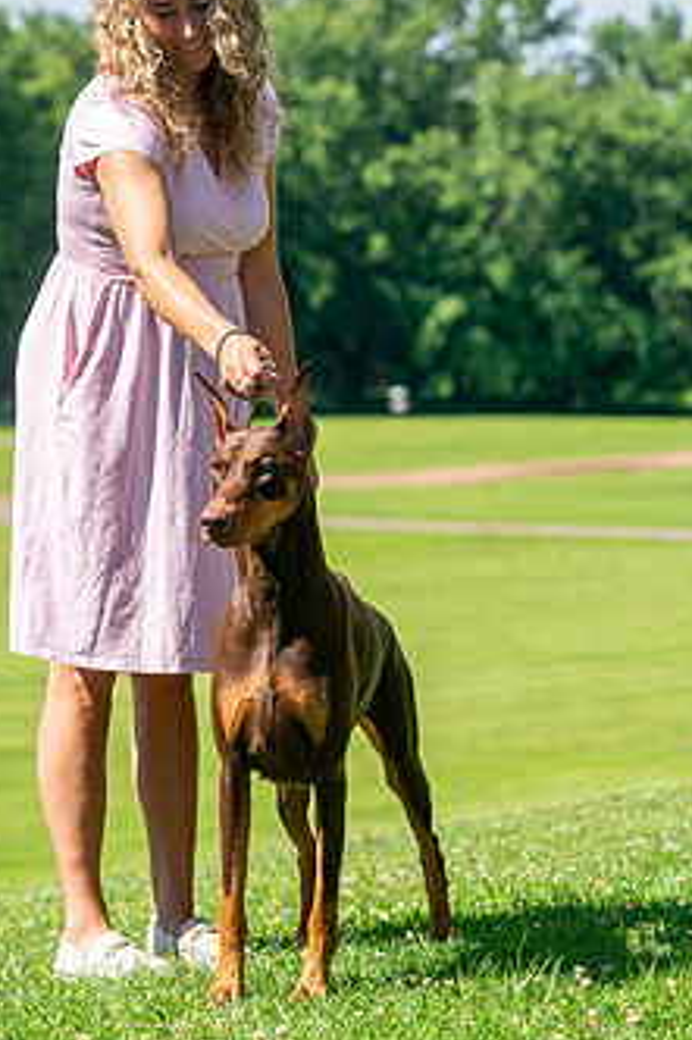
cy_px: 379
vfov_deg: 15.0
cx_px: 244
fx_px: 3954
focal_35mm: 137
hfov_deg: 10.0
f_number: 5
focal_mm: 101
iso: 200
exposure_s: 1/800
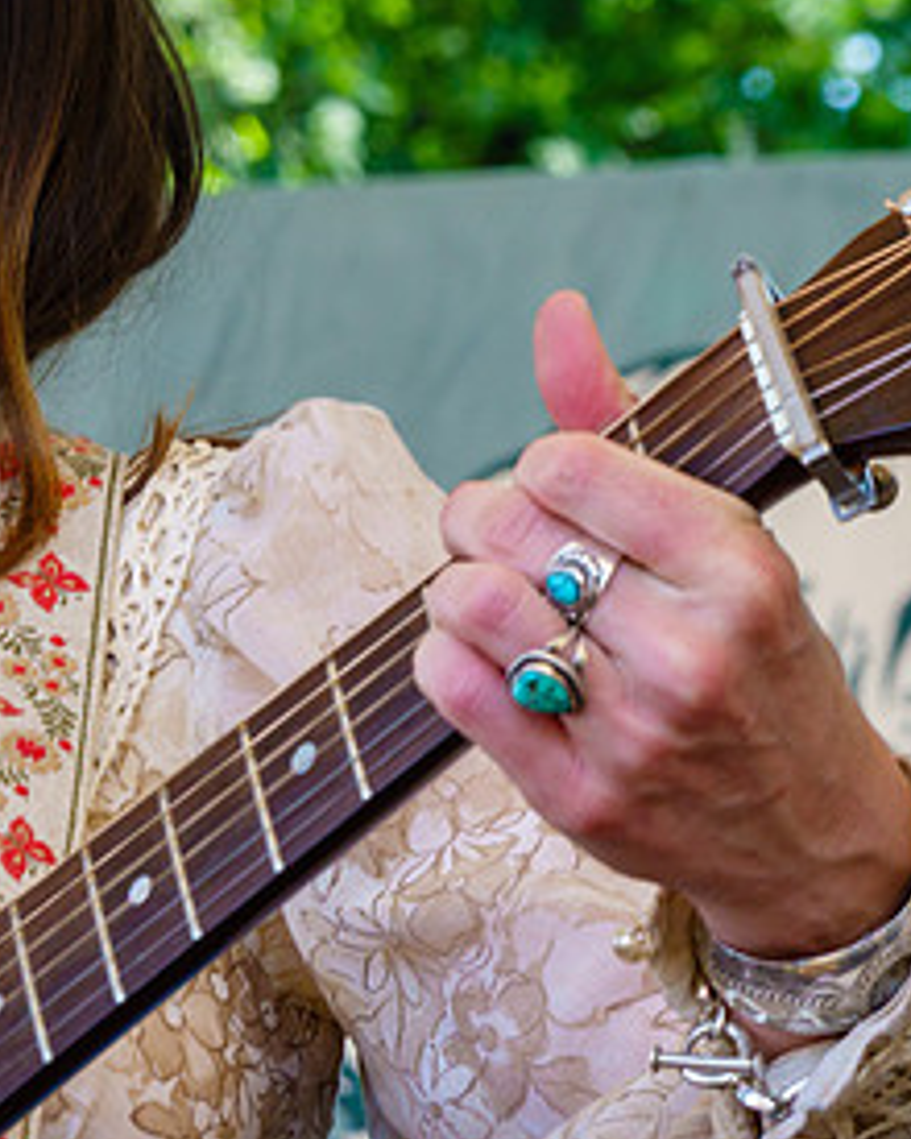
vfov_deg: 7.3
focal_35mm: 265
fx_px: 8931
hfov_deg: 5.8
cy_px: 416
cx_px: 302
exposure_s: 1/160
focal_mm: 48.77
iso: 250
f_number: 4.5
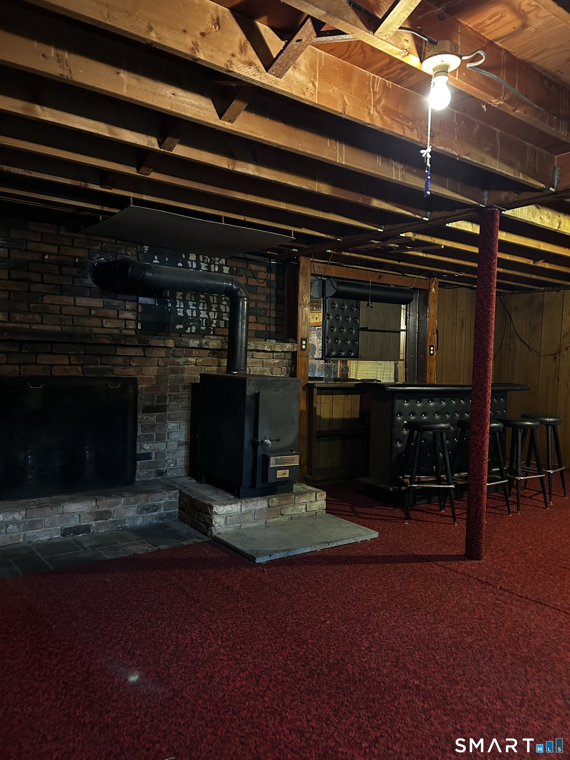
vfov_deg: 67.3
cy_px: 380
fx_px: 571
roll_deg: -1.7
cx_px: 285
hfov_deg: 53.1
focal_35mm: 26
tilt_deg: -3.2
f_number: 1.5
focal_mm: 5.7
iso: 800
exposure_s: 1/30
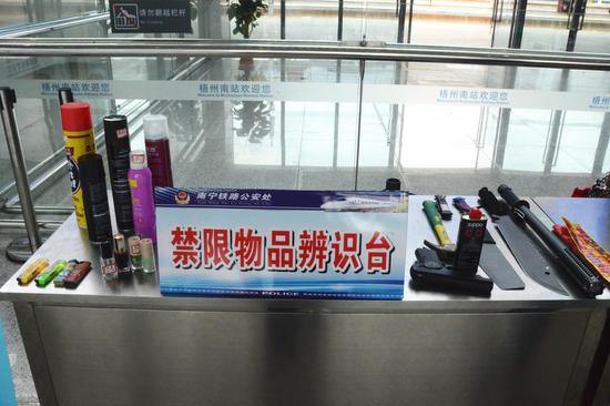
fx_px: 457
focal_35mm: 27
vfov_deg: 47.9
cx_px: 305
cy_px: 203
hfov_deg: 67.4
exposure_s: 1/100
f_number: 22
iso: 2500
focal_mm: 18
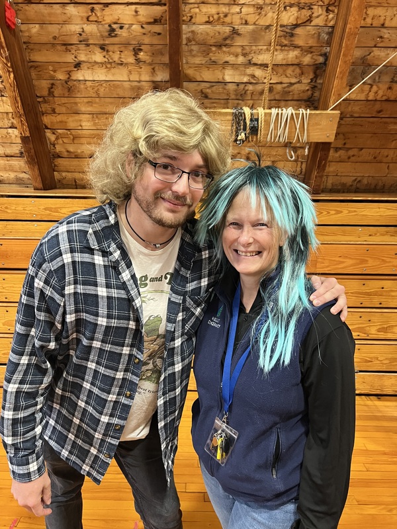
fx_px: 398
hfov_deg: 53.1
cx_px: 198
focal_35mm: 26
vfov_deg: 67.3
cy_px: 264
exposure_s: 1/60
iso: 320
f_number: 1.5
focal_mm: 5.7
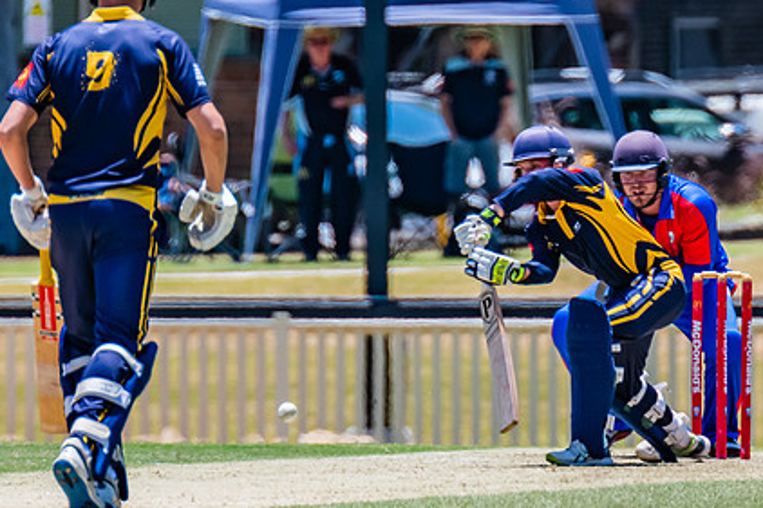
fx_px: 26185
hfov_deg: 1.7
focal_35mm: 1236
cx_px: 663
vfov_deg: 1.1
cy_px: 272
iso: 640
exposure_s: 1/2000
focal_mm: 550
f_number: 7.1
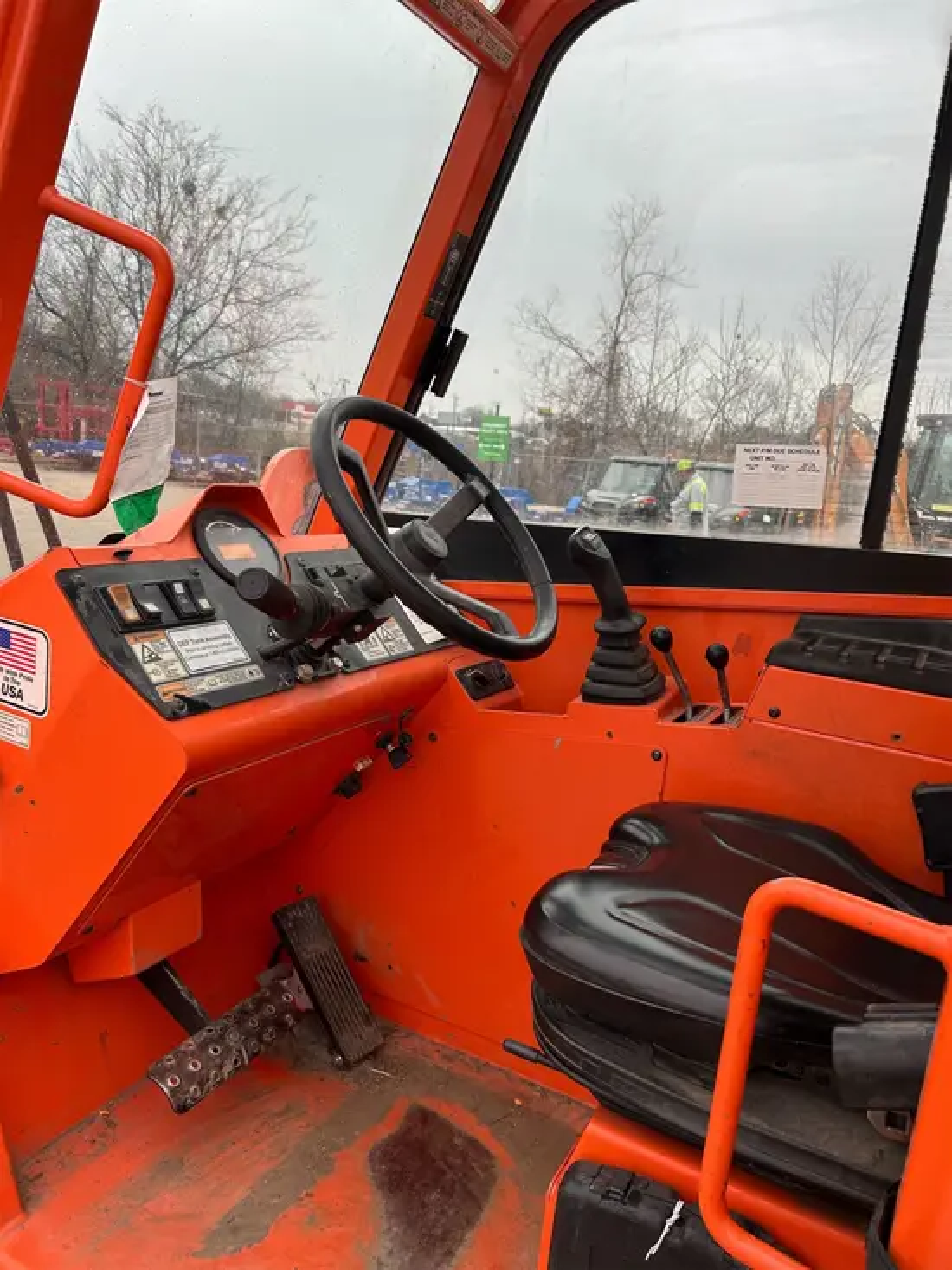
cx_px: 476
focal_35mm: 26
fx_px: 953
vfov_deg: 67.3
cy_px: 635
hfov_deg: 53.1
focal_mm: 5.7
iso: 32
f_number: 1.5
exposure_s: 1/121
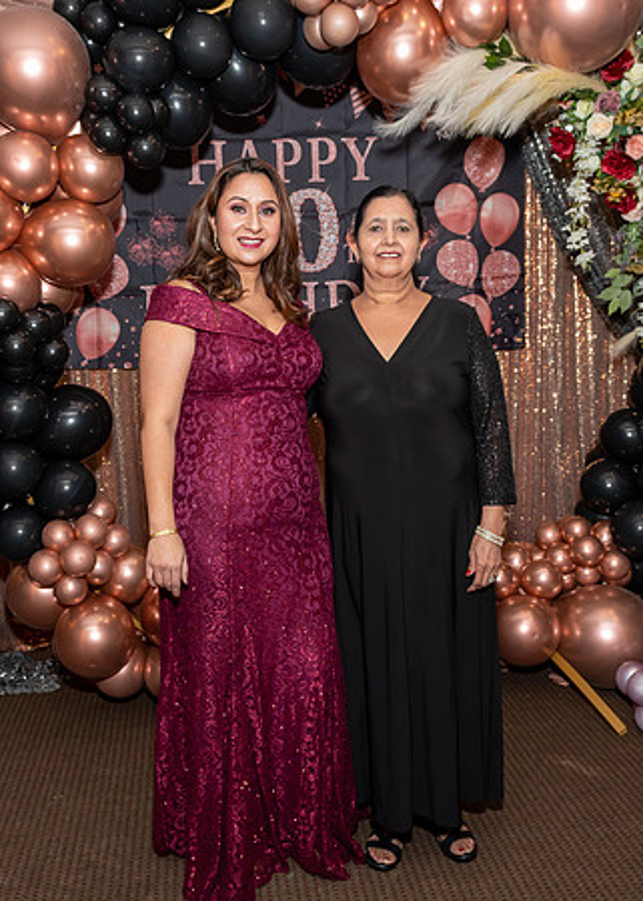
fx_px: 975
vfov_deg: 49.6
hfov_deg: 36.4
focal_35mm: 38
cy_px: 442
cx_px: 281
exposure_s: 1/250
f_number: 5.6
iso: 400
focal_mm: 17
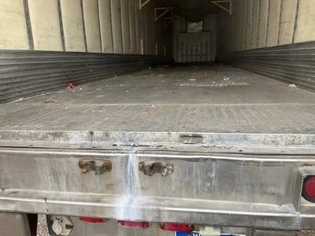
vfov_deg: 48.2
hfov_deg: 61.7
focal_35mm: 29
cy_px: 118
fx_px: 264
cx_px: 158
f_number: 1.8
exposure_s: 1/200
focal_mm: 3
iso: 20
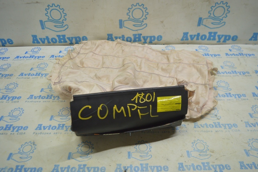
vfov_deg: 47.9
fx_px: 193
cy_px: 86
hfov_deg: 67.4
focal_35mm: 27
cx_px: 129
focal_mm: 18
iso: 400
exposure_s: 1/80
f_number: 3.5
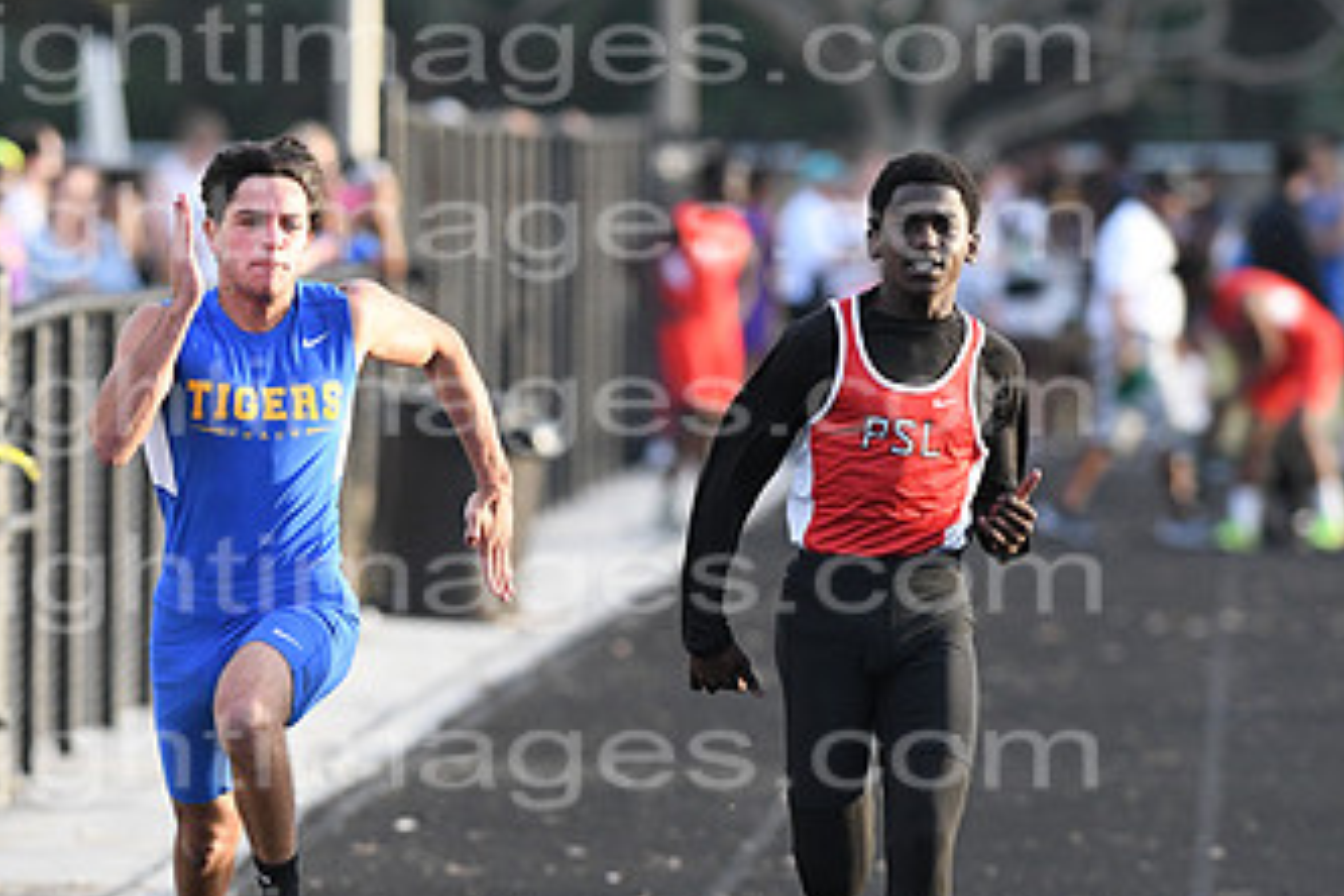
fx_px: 29267
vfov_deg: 1.8
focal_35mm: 784
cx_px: 194
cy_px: 672
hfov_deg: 2.6
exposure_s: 1/2000
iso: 2000
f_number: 4
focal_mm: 300
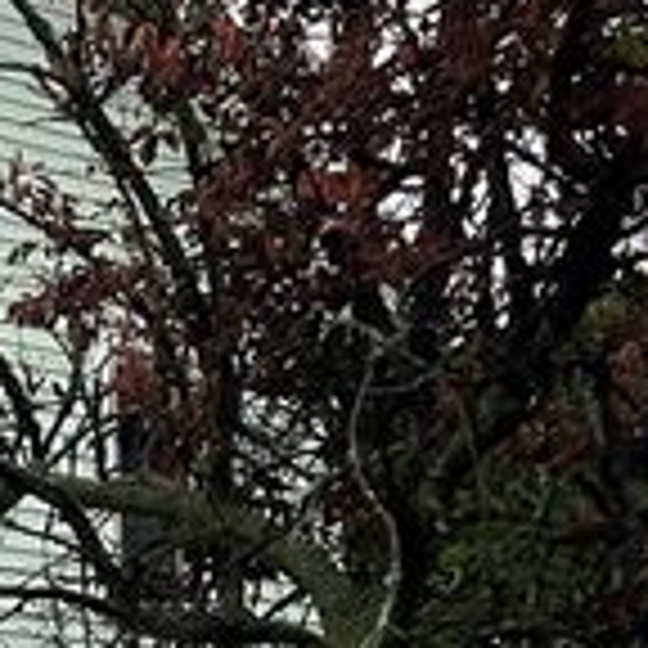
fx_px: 2520
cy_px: 799
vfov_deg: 14.2
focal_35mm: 119
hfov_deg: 13.9
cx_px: -256
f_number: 1.8
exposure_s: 1/287
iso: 16
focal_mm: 3
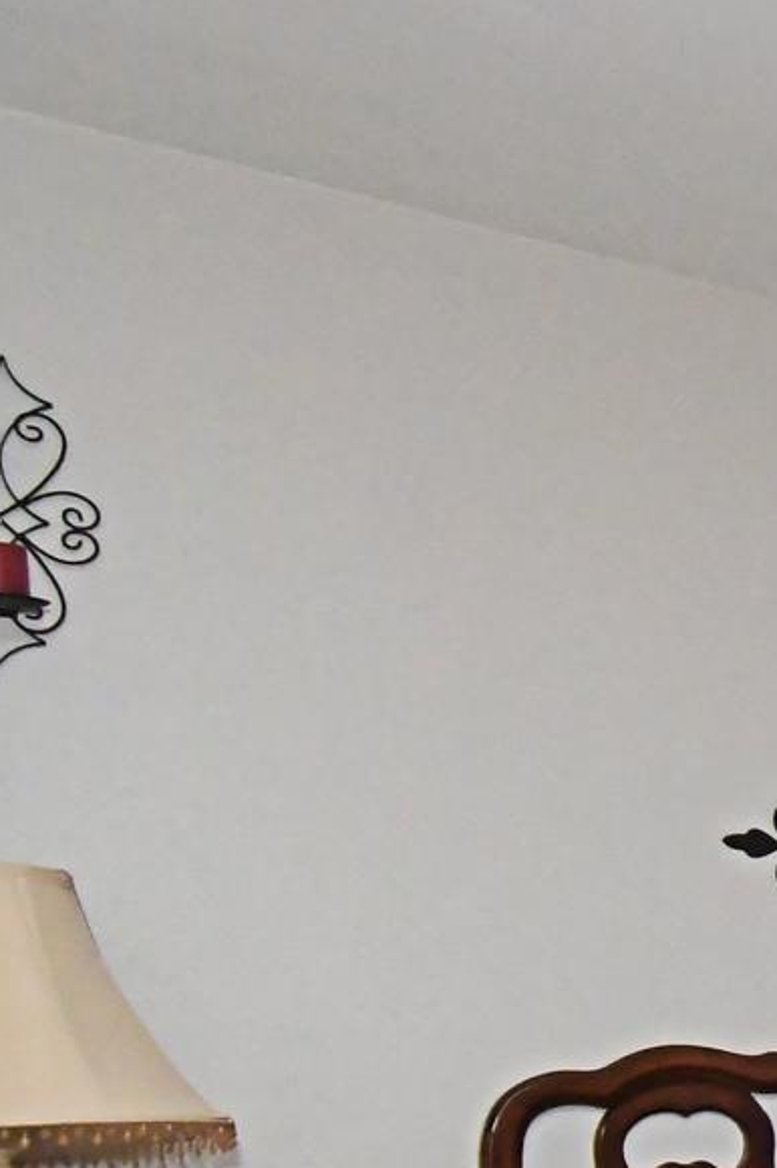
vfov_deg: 35.4
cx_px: 1733
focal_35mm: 53
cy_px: 1044
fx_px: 1718
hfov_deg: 16.2
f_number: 10
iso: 4000
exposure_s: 1/250
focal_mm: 10
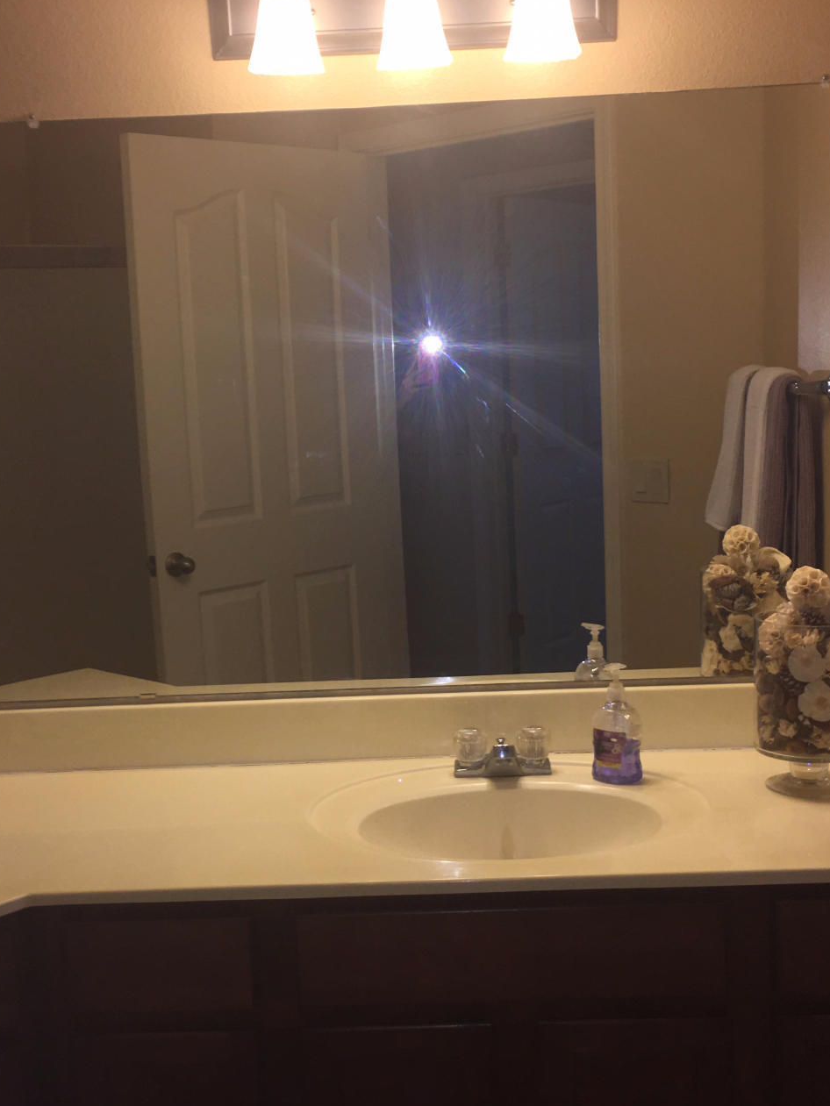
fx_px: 1470
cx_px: 392
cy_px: 591
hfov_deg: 31.5
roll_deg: +2.9
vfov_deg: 41.2
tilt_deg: -9.4
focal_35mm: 46
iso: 25
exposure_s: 1/36
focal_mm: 4.15
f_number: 2.2
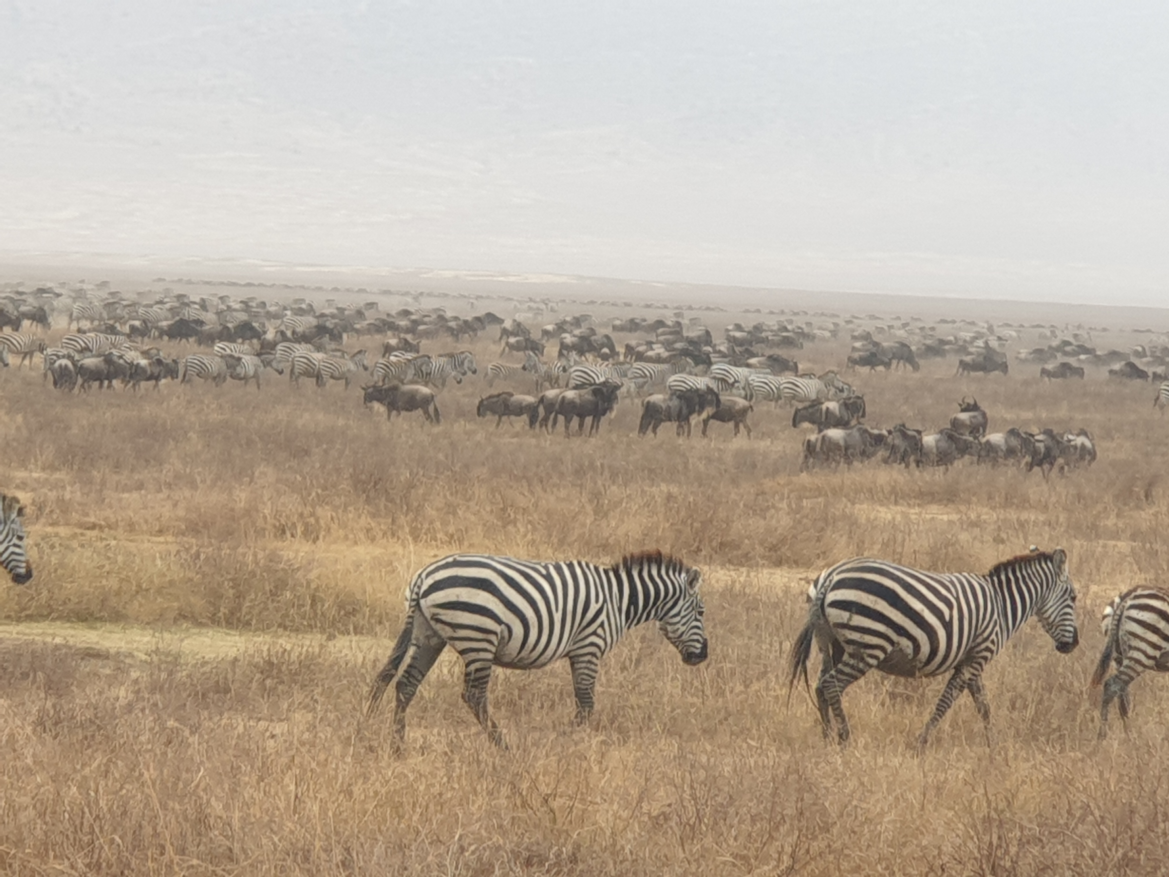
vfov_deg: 28.0
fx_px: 1756
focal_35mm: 52
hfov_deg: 36.8
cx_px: 584
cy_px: 438
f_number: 2.4
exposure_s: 1/169
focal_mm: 6
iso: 100
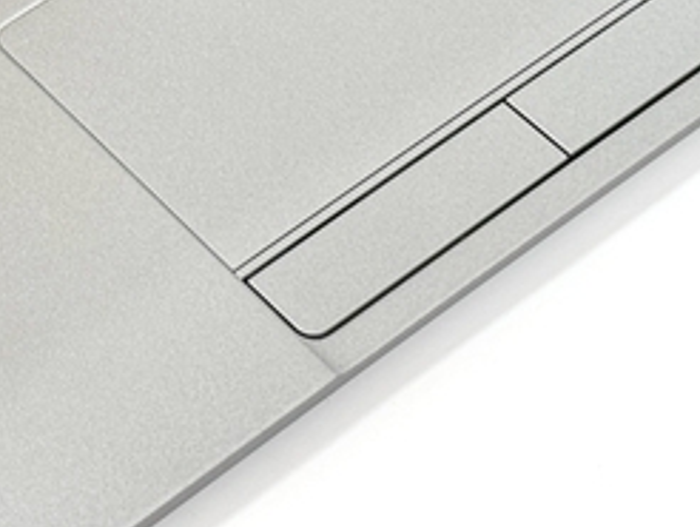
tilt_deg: -46.9
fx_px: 3158
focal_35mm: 156
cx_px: -46
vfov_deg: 9.4
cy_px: -162
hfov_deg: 12.5
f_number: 1.78
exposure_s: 1/94
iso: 100
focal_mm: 6.76
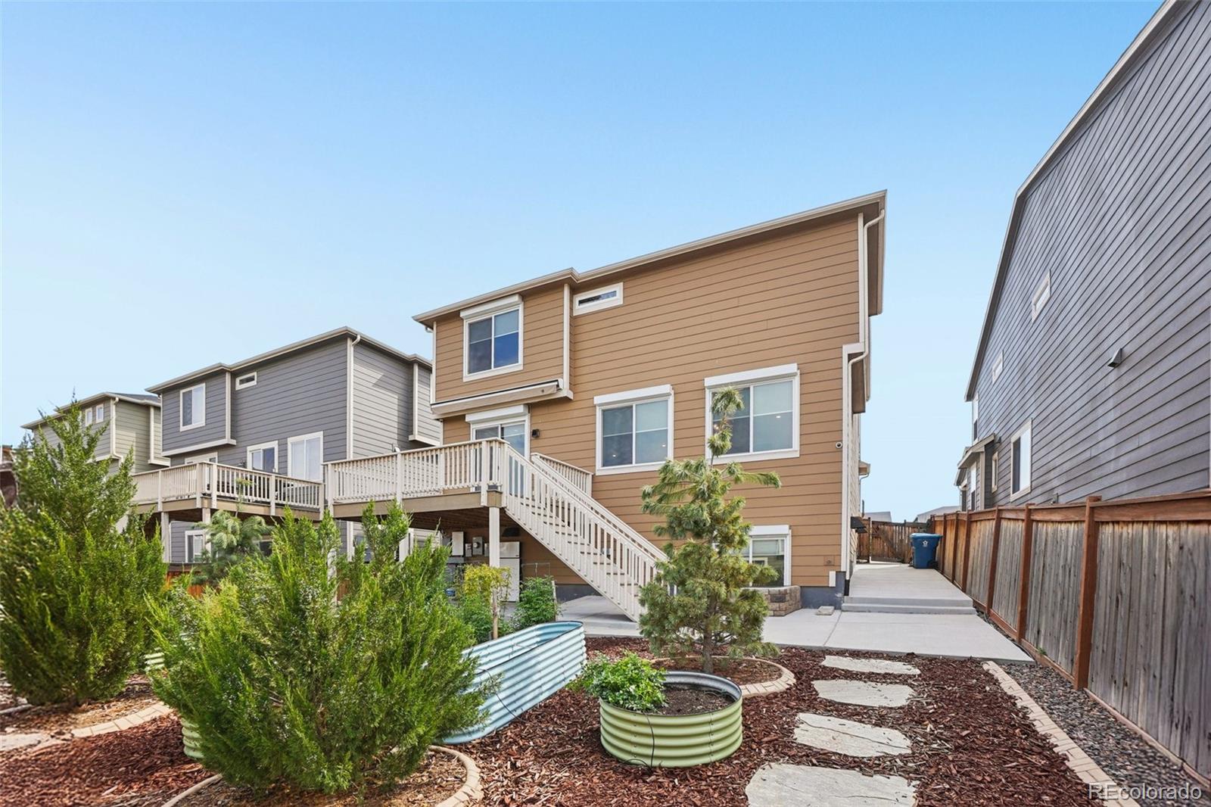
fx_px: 504
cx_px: 606
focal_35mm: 15
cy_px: 404
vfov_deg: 77.3
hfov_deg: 100.4
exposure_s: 1/160
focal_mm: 10
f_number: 8
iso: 100
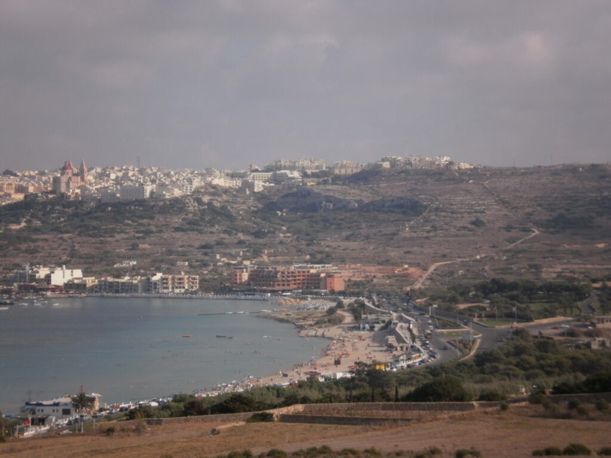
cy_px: 229
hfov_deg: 21.8
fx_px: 1589
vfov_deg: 16.4
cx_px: 306
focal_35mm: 90
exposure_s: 1/800
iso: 100
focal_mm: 15.91
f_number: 5.5
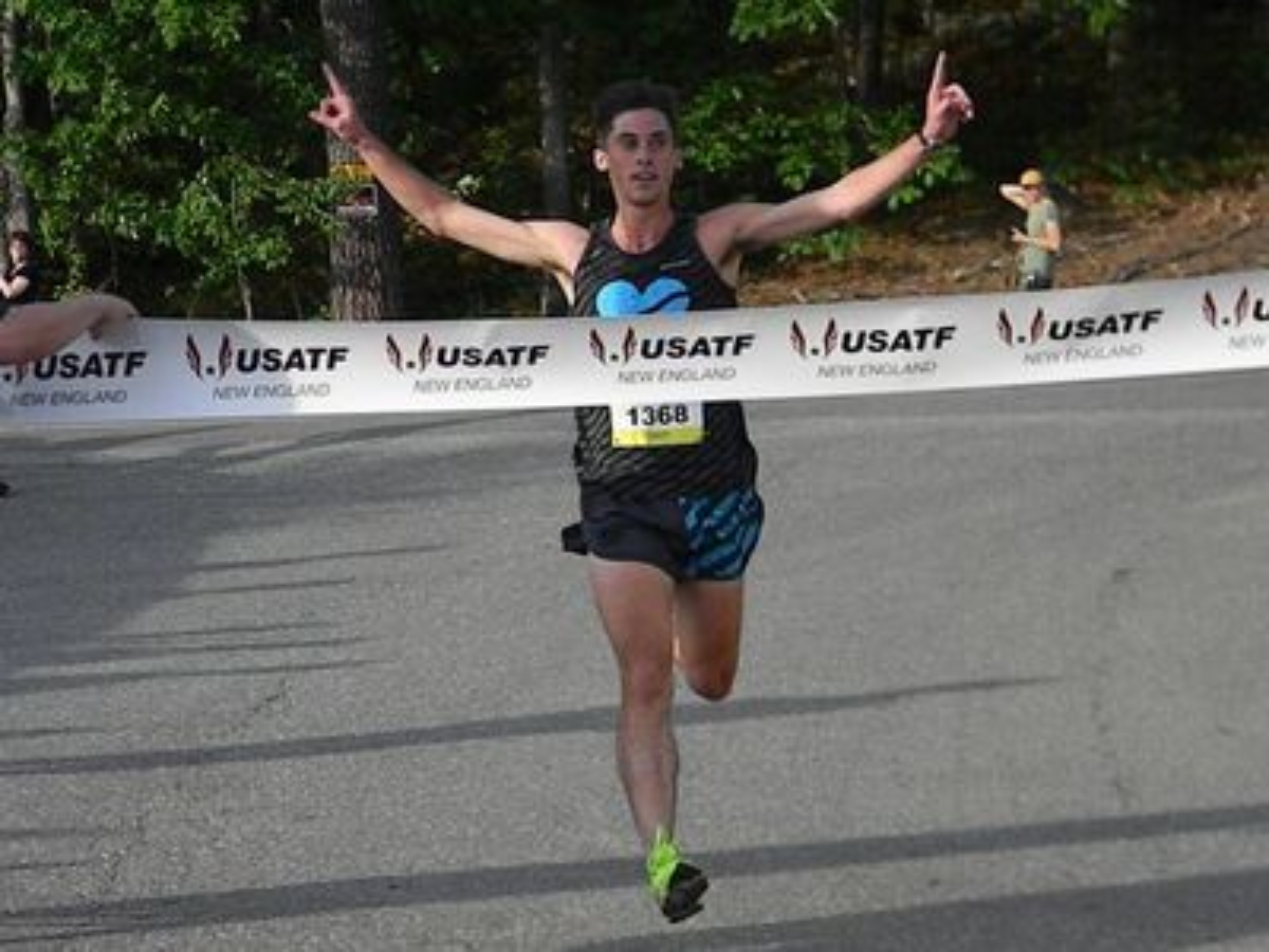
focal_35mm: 104
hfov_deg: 18.9
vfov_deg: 14.2
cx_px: 634
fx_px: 3813
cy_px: 476
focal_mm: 19
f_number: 9.4
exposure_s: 1/384
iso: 640
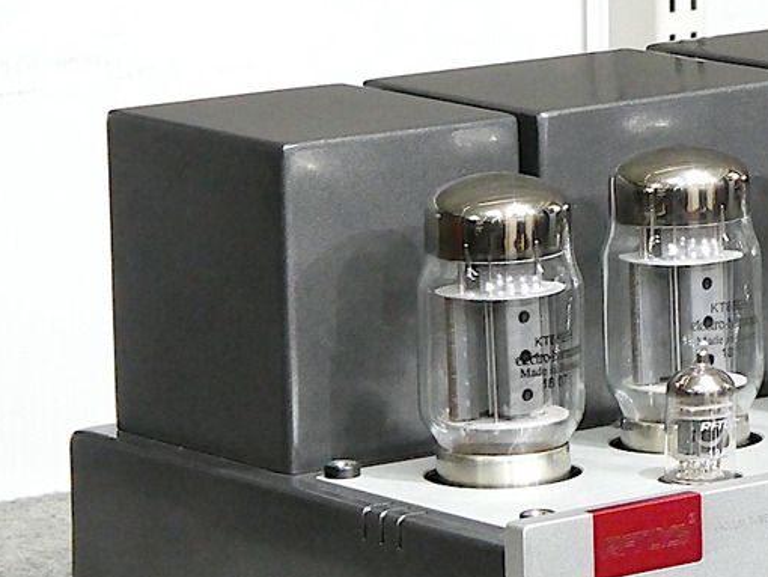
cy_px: 310
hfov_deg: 7.0
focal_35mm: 284
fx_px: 6304
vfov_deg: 5.2
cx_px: 717
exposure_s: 1/15
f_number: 6.3
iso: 1600
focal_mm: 27.1
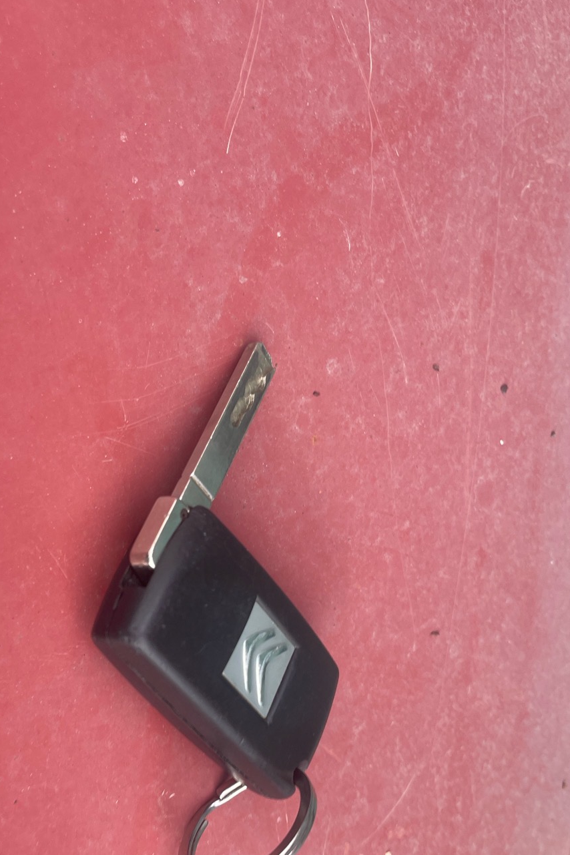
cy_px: 545
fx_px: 902
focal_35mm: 38
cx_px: 176
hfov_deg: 34.6
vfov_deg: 50.1
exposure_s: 1/260
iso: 32
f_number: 1.6
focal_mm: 4.2
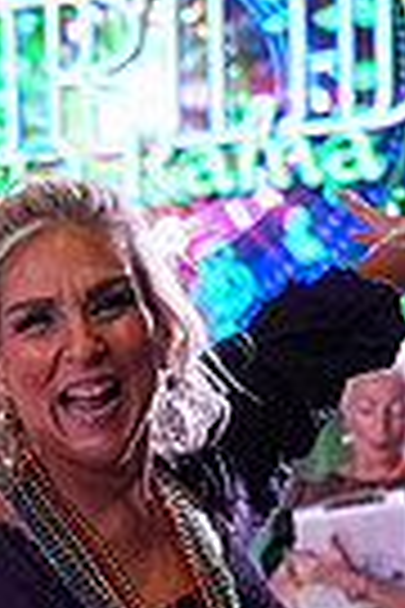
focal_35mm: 193
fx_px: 3257
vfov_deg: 10.3
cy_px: 874
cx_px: -461
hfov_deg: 6.8
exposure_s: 1/250
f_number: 4
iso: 2500
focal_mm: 45
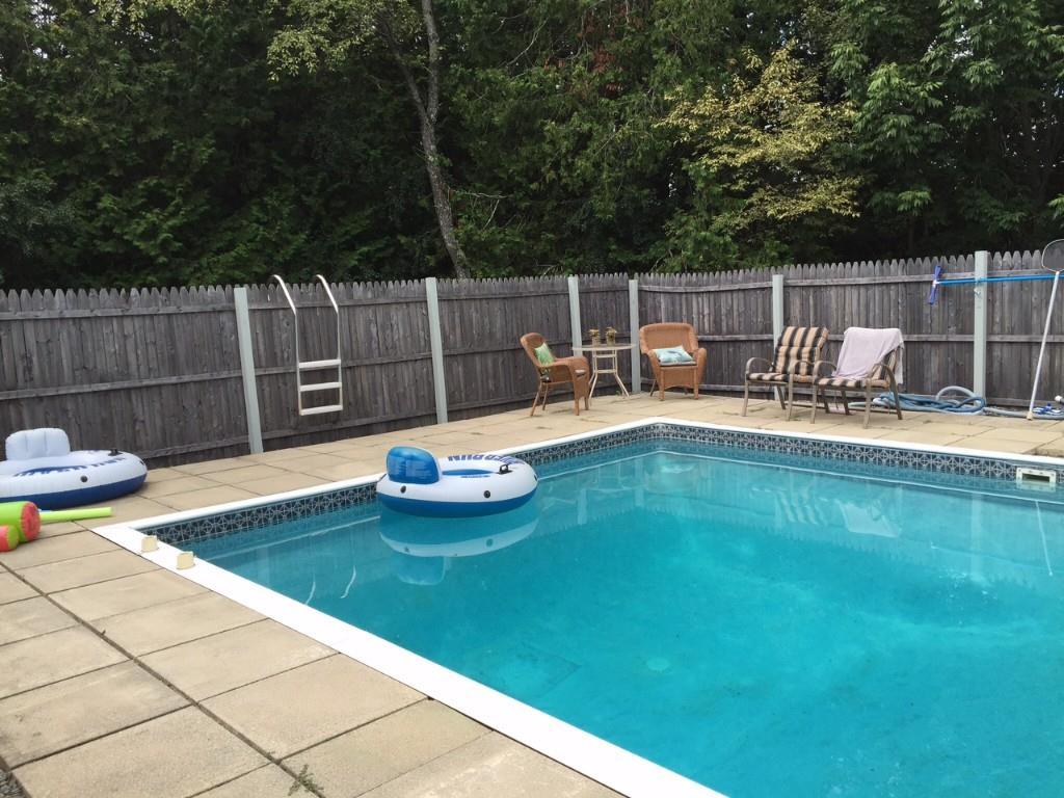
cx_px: 532
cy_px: 399
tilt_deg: -7.0
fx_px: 891
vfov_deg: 48.2
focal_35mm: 29
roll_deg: +1.4
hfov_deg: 61.7
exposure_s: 1/638
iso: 32
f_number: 2.2
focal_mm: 4.15
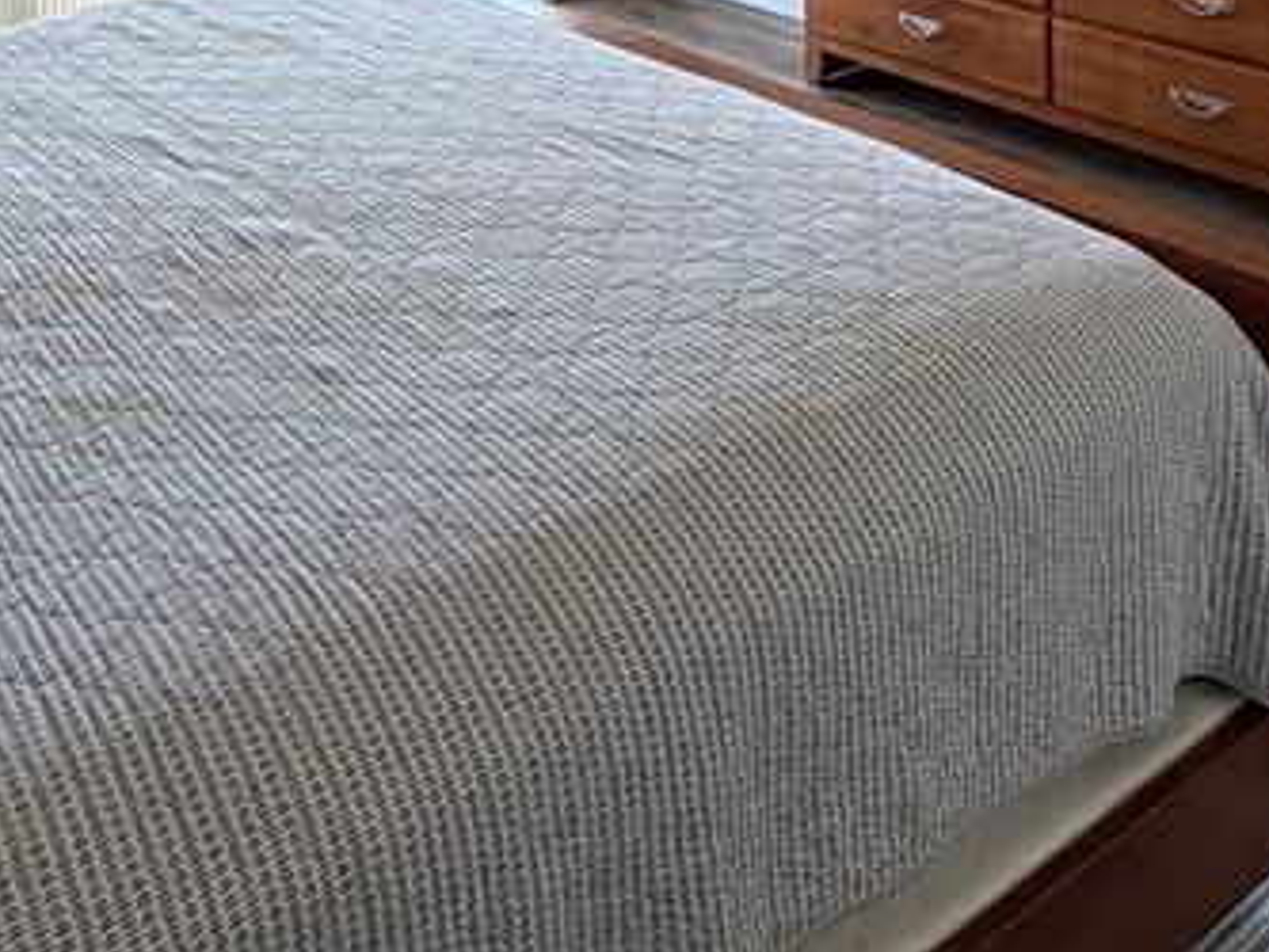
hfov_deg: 43.2
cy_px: -289
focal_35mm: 43
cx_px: 412
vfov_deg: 27.8
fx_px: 1577
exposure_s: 1/120
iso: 125
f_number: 2.2
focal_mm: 2.22
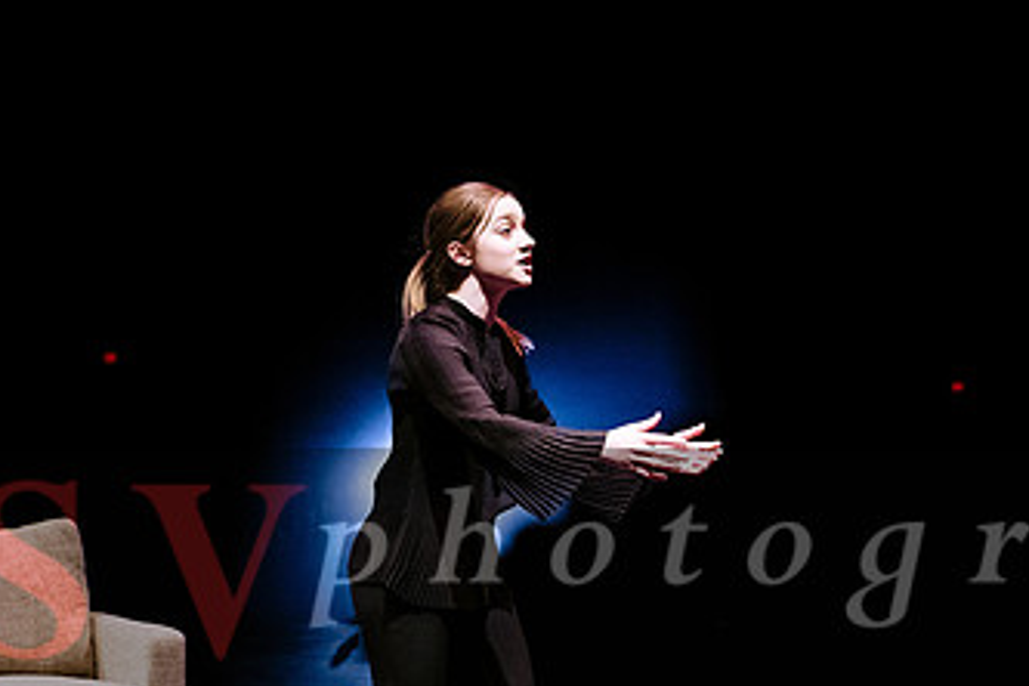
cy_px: 508
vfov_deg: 20.2
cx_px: 771
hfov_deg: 29.6
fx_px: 1915
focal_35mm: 67
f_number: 2.8
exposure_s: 1/160
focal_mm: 35
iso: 1600
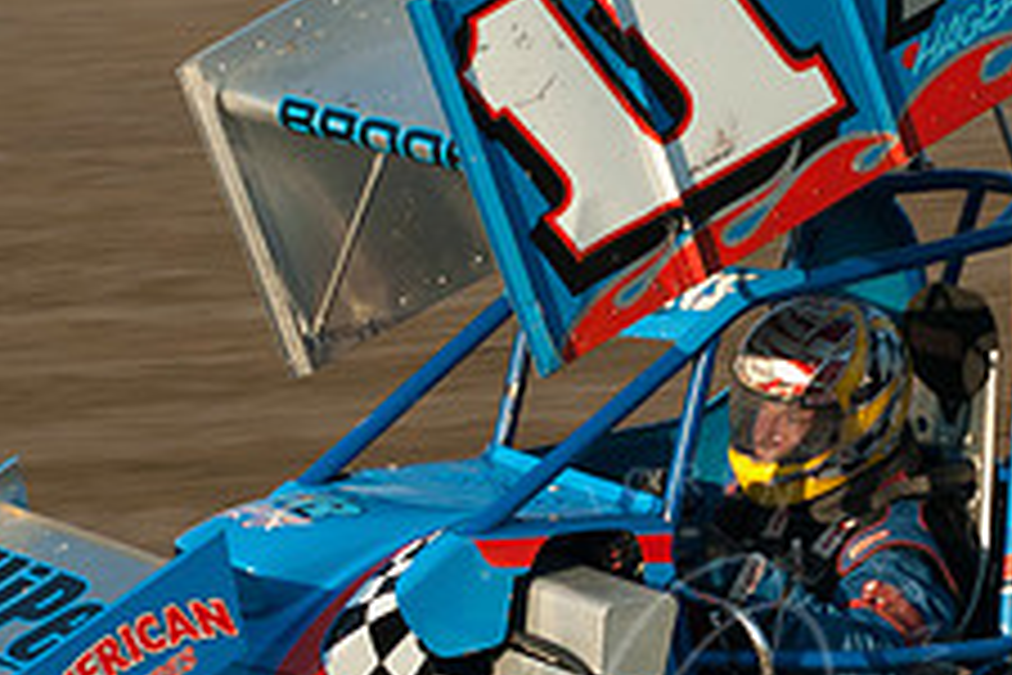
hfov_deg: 6.6
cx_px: 688
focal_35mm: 310
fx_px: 8714
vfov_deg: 4.4
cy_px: 315
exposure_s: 1/400
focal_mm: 80
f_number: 7.1
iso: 400
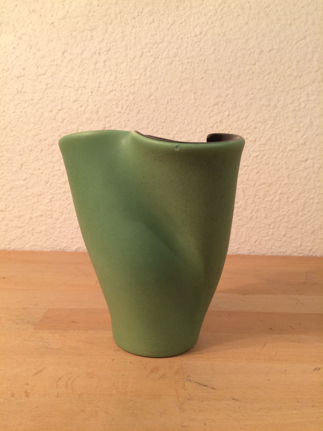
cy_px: 216
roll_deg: -1.1
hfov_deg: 48.2
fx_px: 361
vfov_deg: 61.7
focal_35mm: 29
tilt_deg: -9.7
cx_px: 162
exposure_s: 1/33
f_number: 2.2
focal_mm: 4.15
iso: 64
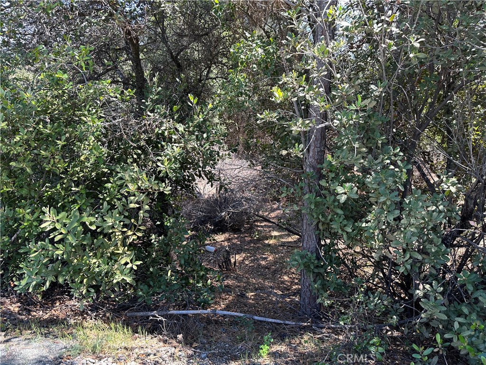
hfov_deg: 71.6
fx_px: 337
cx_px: 243
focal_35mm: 24
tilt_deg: -20.4
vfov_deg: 56.8
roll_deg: -2.7
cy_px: 182
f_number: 1.78
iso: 80
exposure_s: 1/271
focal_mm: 6.86
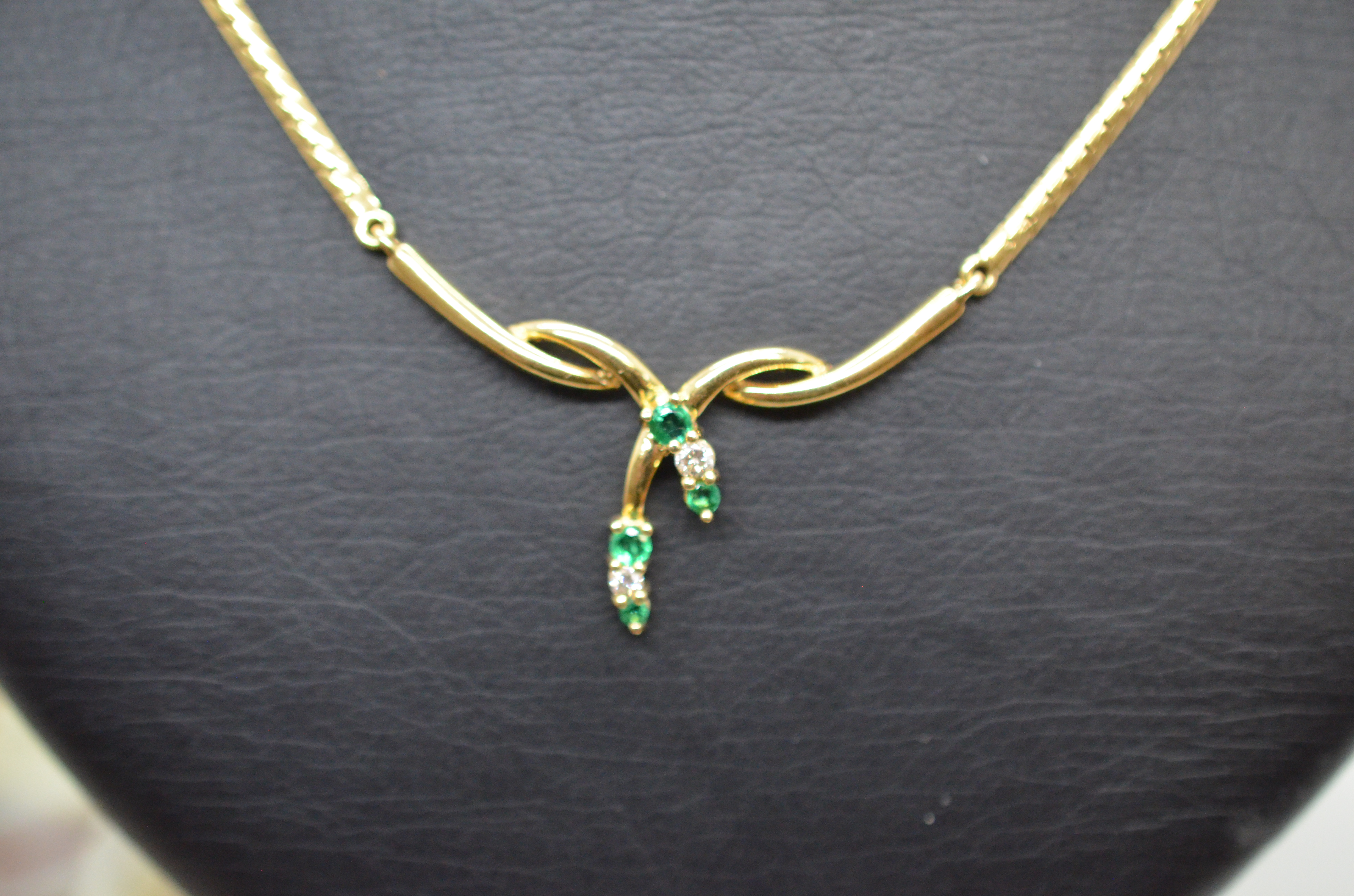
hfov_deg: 33.5
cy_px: 448
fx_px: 2252
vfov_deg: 22.5
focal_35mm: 60
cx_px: 677
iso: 2500
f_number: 4
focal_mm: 40
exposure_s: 1/800
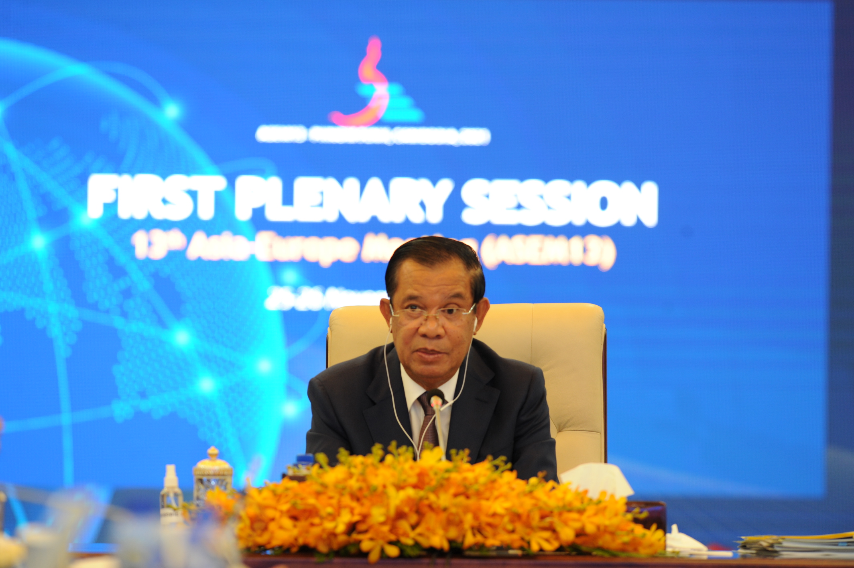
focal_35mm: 300
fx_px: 7112
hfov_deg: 6.9
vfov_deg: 4.6
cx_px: 427
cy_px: 284
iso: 1000
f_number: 4
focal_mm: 300
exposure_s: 1/60
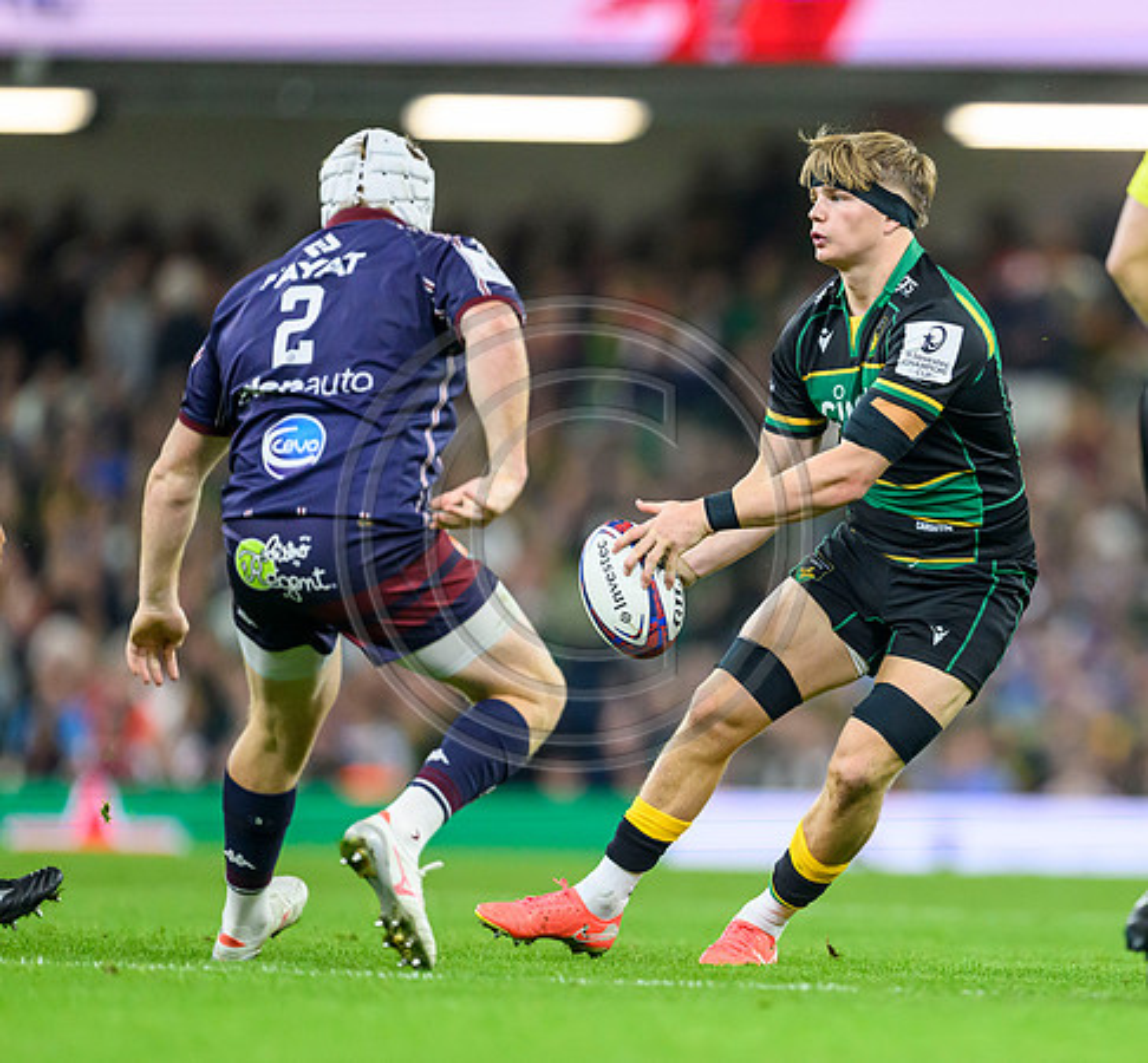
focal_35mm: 614
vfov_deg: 2.7
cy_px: 602
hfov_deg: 3.0
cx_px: 993
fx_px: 22189
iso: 4000
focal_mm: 400
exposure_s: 1/2000
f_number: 3.2
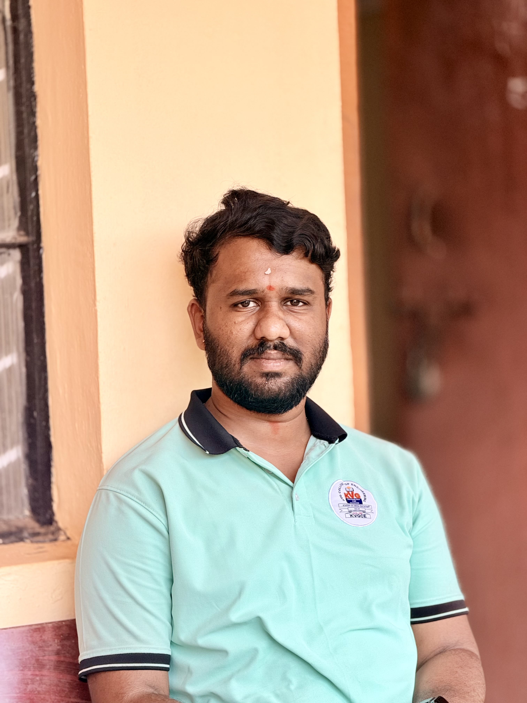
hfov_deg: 14.8
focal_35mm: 100
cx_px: 264
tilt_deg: -3.1
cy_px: 352
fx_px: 2030
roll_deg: +1.5
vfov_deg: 19.6
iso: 100
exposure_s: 1/121
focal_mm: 16.89
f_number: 2.8
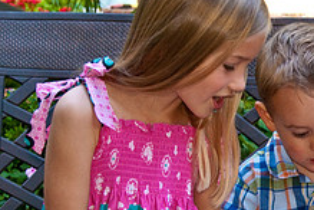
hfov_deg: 12.7
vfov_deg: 8.6
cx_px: 334
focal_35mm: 159
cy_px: 180
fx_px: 1387
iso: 800
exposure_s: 1/100
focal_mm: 40
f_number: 7.1
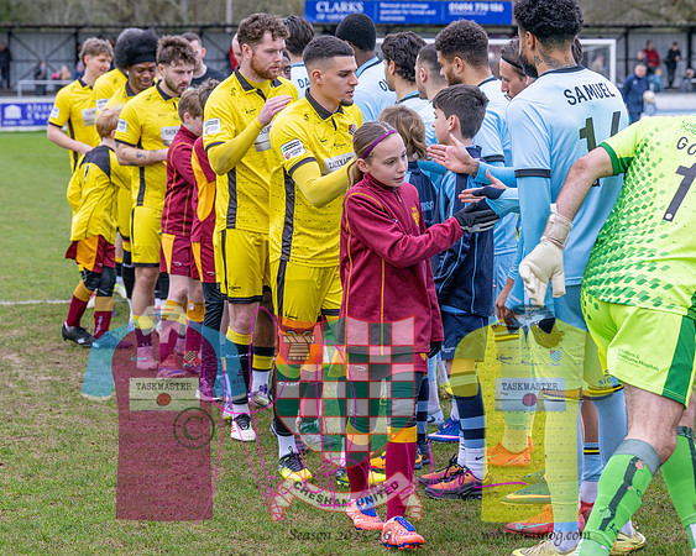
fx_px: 2337
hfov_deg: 16.9
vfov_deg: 13.6
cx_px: 268
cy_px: 291
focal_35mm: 114
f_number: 5
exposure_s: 1/500
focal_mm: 85
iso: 400
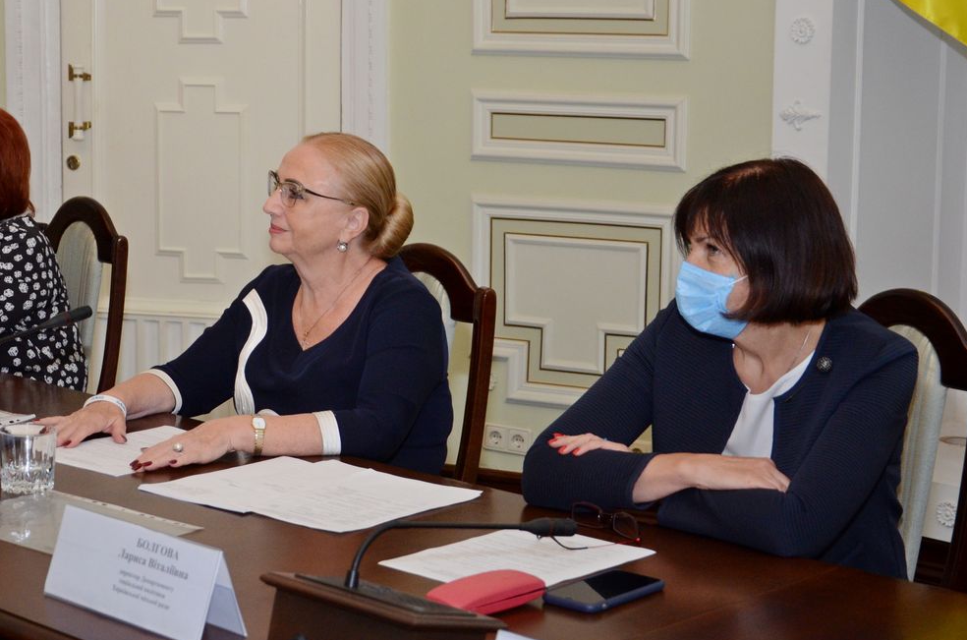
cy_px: 261
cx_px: 310
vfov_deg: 18.1
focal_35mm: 75
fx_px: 2002
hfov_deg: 27.0
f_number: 4.5
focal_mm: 35
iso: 1000
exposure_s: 1/250
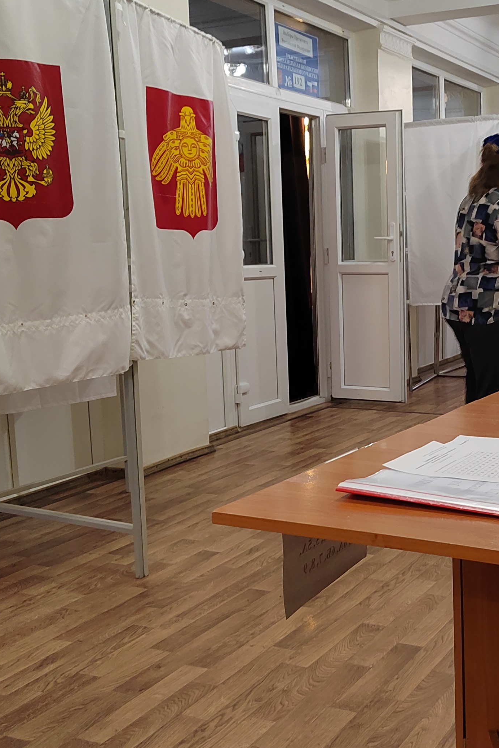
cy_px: 400
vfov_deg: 43.6
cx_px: 419
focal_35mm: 45
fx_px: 935
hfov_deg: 29.0
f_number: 1.9
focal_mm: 5.52
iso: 2084
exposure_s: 1/50
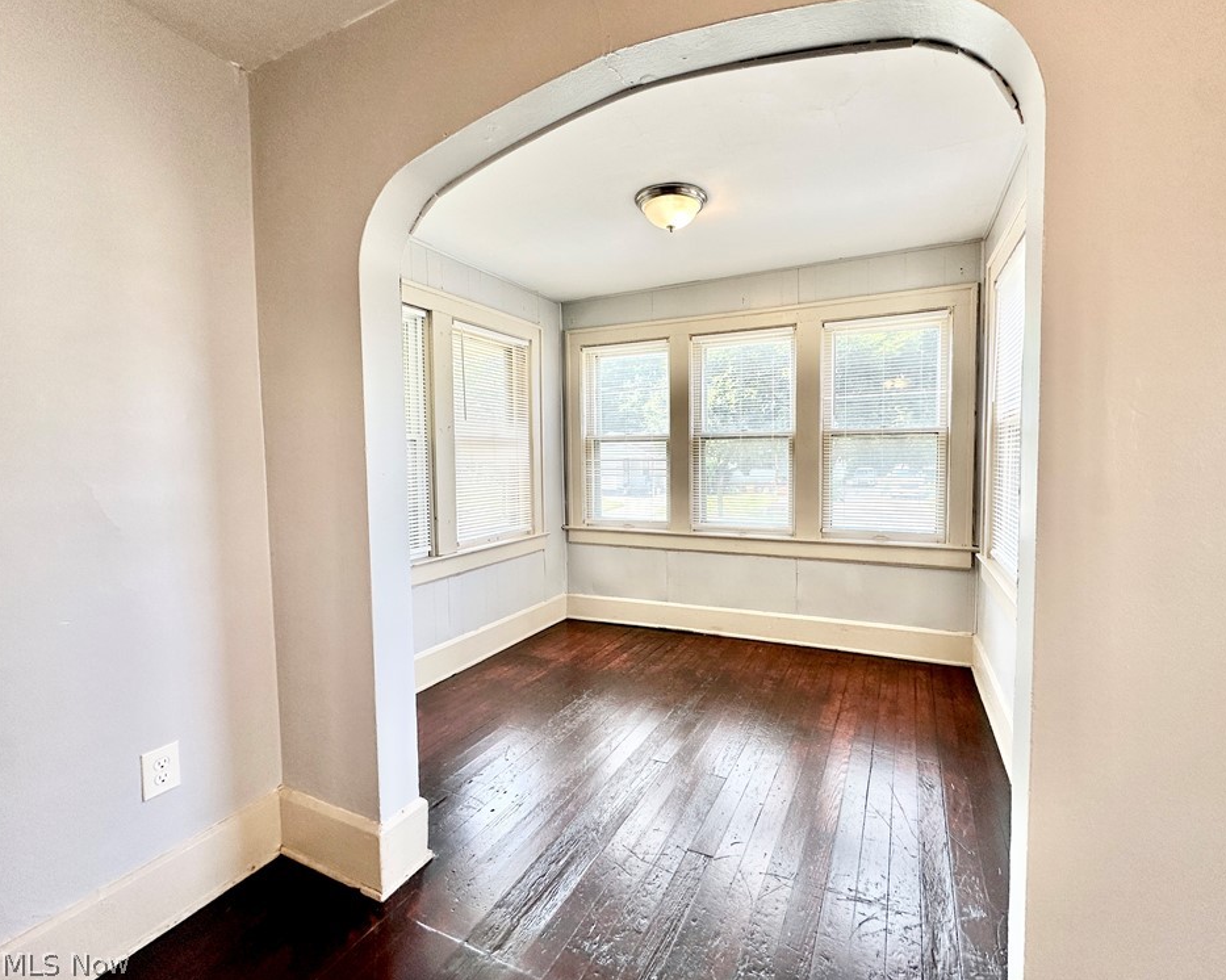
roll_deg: +0.0
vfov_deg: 84.0
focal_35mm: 15
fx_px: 544
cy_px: 481
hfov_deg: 96.6
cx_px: 666
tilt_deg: -3.3
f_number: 2.2
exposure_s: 1/120
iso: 50
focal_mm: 2.22
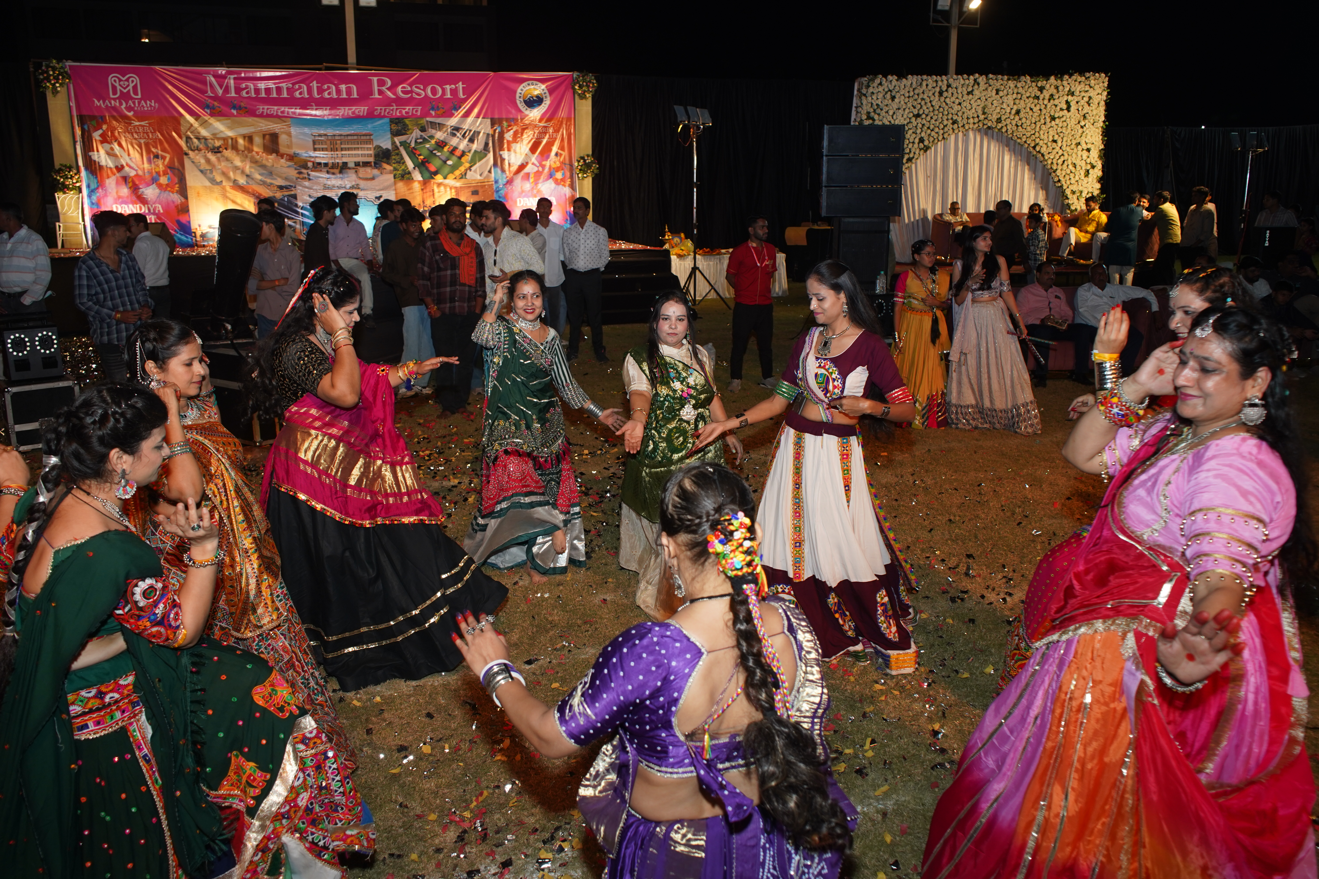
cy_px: 440
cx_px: 660
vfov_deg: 46.4
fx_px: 1026
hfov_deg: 65.5
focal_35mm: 28
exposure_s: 1/125
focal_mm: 28
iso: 800
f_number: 5.6
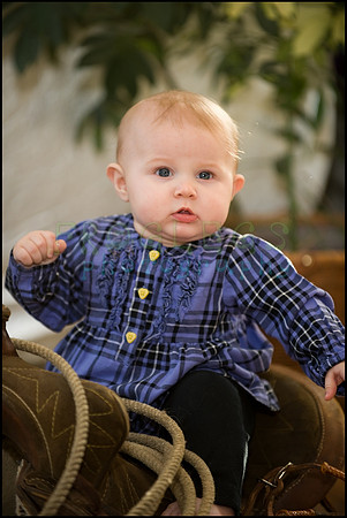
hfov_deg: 6.9
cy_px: 259
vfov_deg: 10.3
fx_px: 2885
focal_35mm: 200
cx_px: 174
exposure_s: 1/160
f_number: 2.8
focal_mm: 200
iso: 200
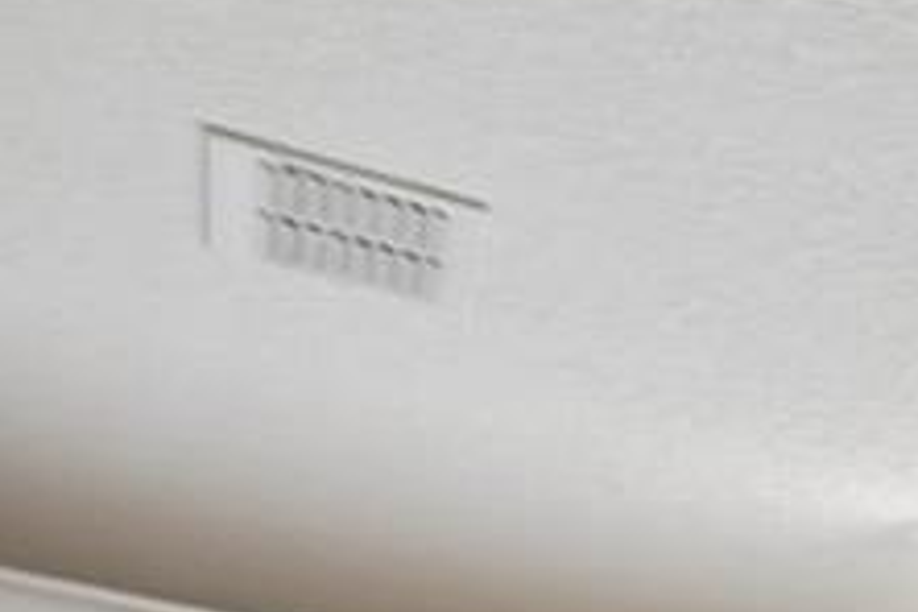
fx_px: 2754
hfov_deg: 10.0
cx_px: 3105
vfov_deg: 9.8
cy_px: 1811
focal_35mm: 108
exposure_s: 1/13
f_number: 7.1
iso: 100
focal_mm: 10
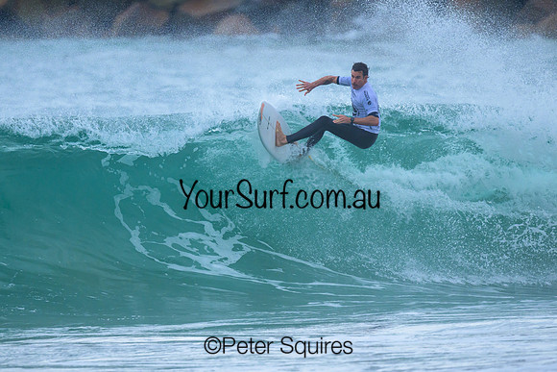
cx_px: 235
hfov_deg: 1.9
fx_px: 17020
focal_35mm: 1100
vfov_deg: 1.3
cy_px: 196
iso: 900
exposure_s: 1/2000
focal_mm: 800
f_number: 6.3
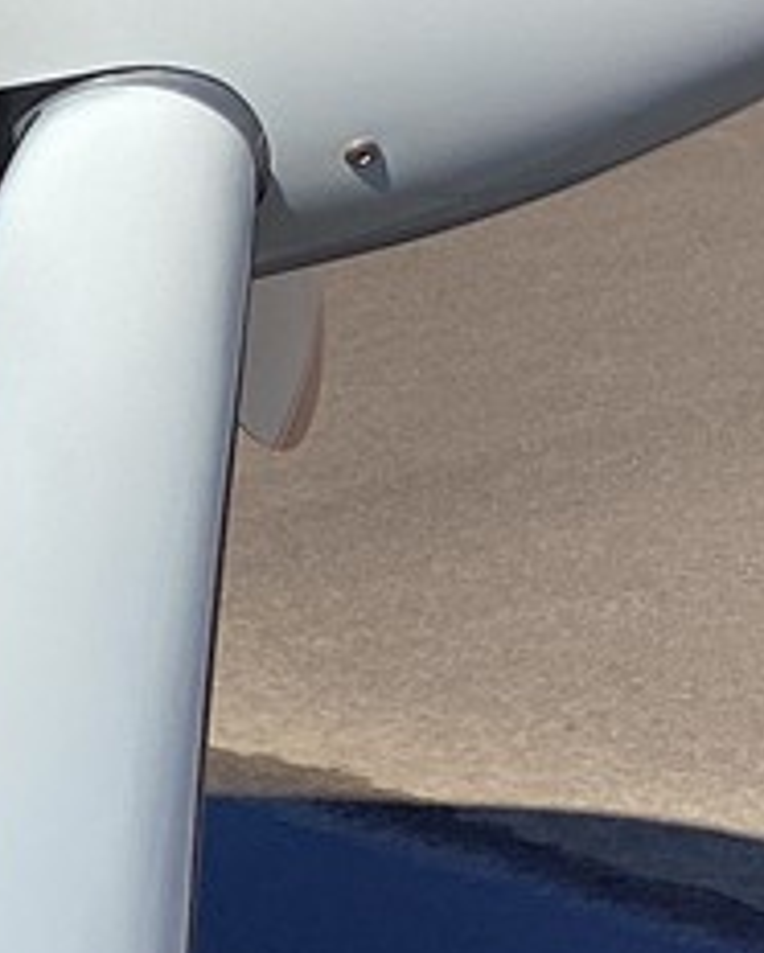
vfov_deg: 13.8
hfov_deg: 10.7
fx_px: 3924
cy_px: 577
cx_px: -370
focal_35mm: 139
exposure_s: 1/2331
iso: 25
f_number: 2.4
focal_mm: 3.3
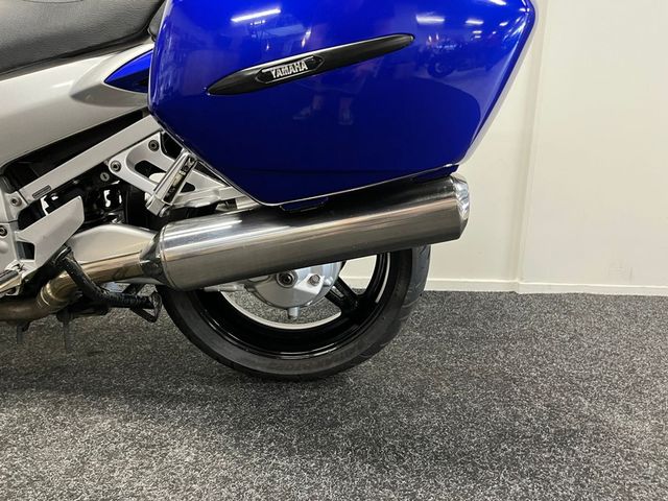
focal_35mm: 26
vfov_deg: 53.1
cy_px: 250
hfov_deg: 67.3
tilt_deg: -12.5
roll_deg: -2.0
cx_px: 334
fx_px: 502
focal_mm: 5.1
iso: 320
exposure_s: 1/50
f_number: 1.6
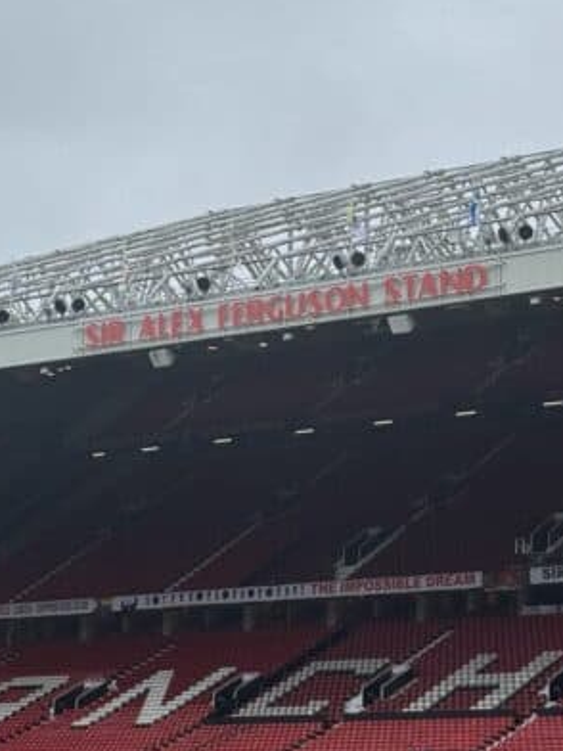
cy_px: 387
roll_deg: +2.3
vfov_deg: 20.0
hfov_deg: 14.9
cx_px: 492
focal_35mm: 98
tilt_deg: +9.3
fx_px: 2125
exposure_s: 1/2833
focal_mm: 6.86
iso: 64
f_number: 1.78
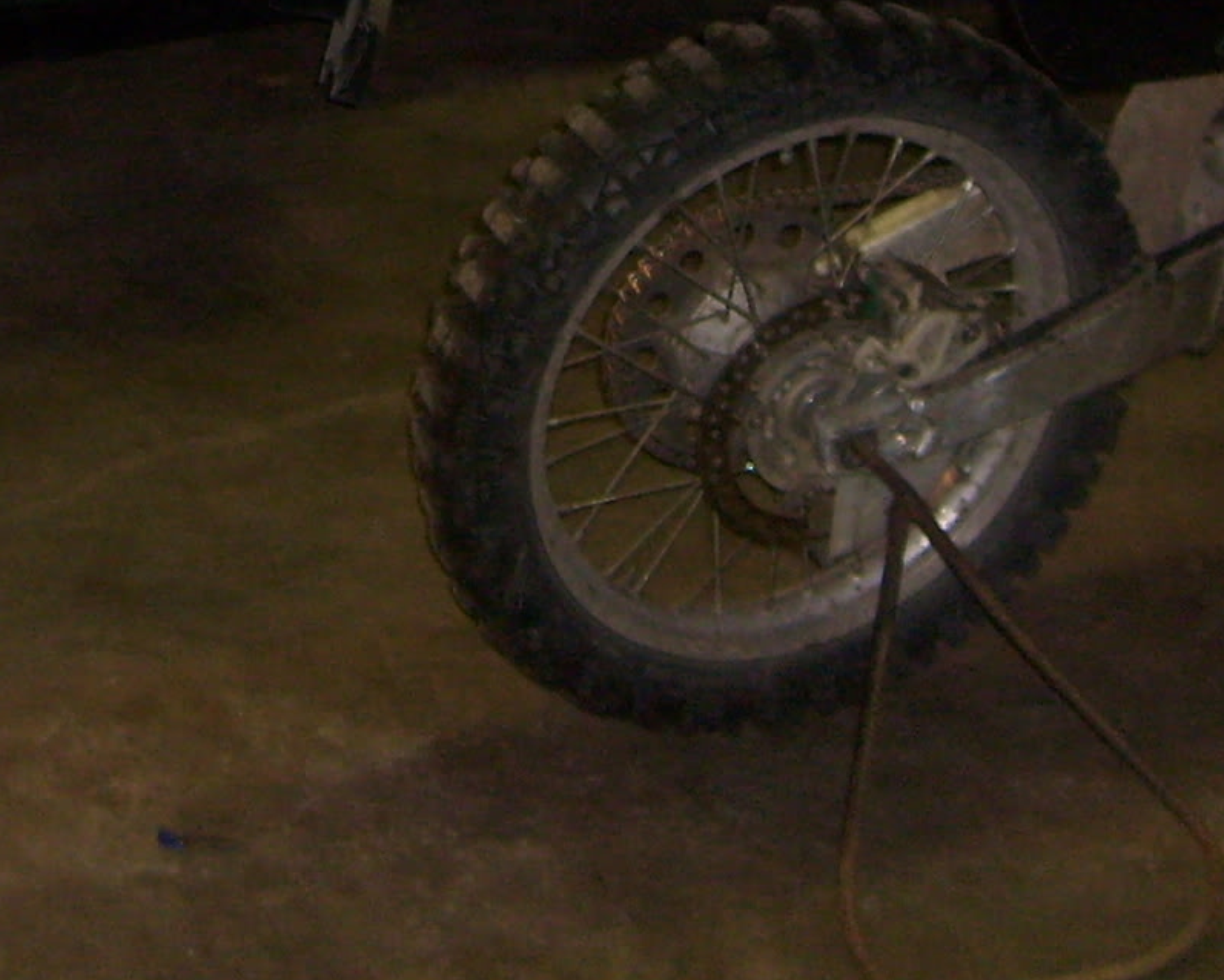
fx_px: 3623
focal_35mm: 100
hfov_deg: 19.1
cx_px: 390
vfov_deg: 14.7
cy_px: -314
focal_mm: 5.8
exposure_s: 1/45
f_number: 2.8
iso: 80
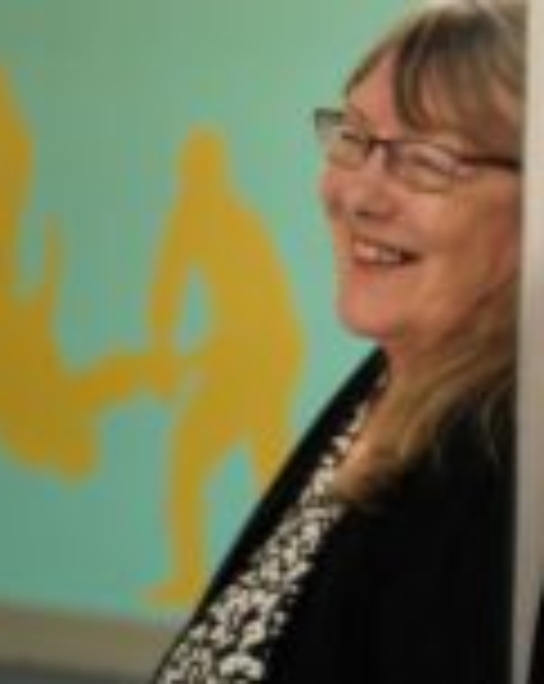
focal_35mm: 114
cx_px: 656
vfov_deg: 16.9
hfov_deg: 13.1
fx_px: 2301
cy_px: 236
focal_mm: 46
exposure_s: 1/50
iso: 200
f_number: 2.8
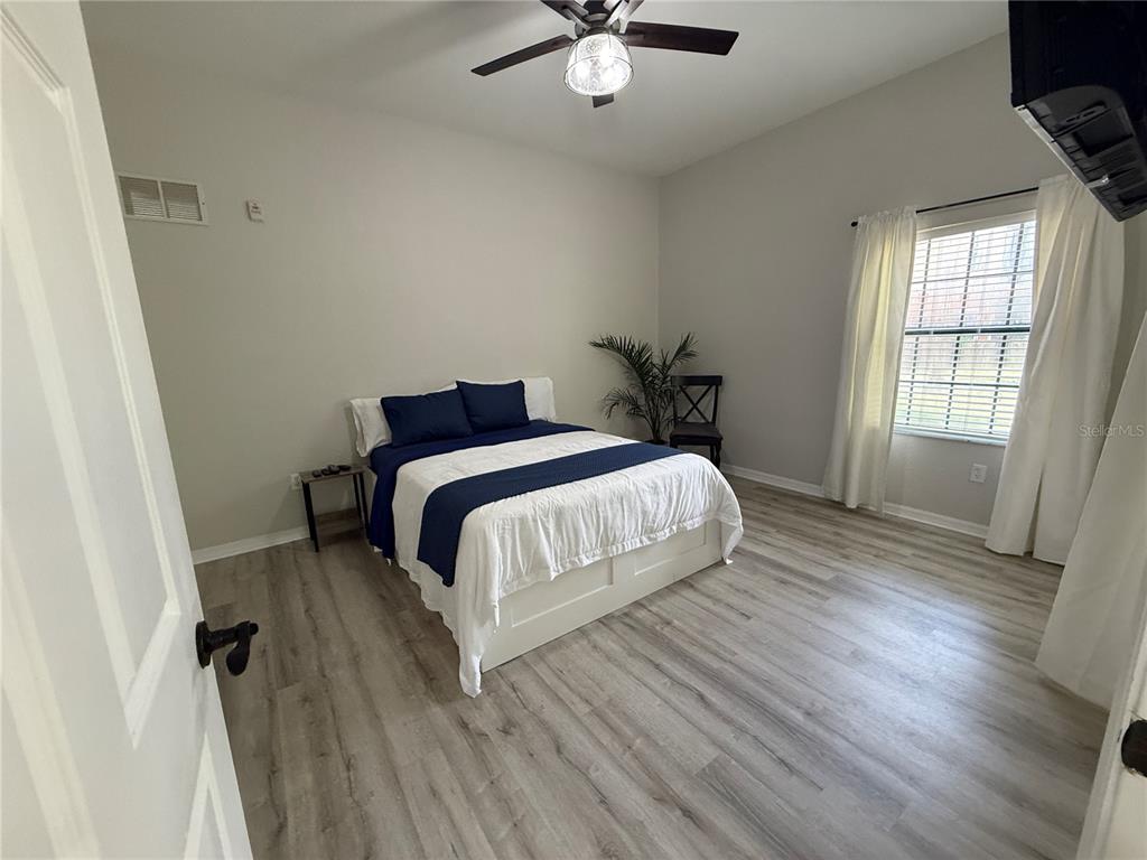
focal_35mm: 14
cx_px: 574
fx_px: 464
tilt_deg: -10.8
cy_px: 430
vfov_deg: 85.7
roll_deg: +2.0
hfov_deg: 102.1
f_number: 2.2
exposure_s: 1/60
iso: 400
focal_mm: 2.22
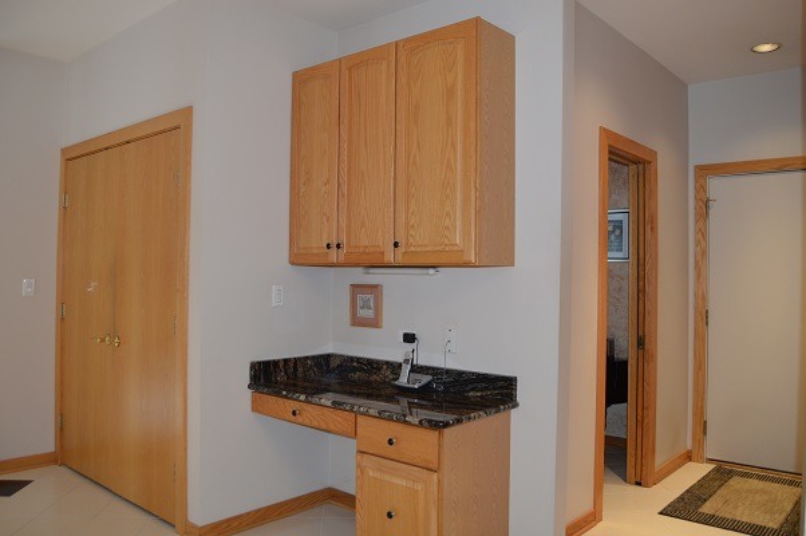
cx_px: 403
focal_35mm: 27
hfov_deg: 67.4
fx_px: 604
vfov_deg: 47.8
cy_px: 268
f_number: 4
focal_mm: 18
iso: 400
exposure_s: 1/60
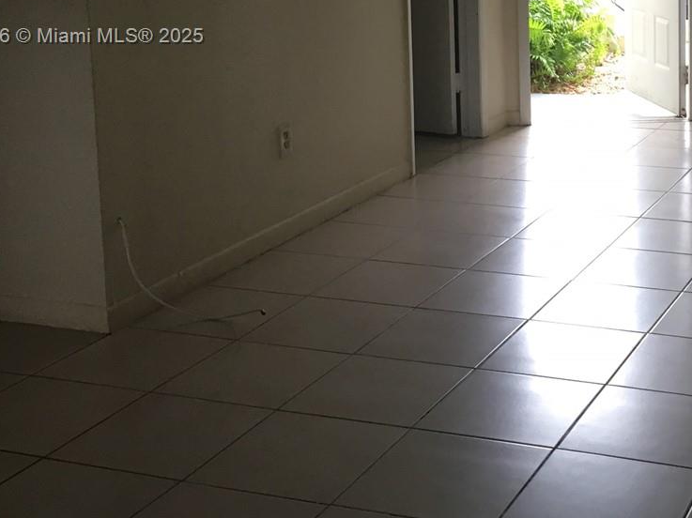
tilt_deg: -7.6
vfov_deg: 22.6
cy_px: 38
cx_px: 654
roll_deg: -0.1
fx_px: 1259
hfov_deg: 29.2
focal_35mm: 63
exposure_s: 1/30
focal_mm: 4.15
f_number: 2.2
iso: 80
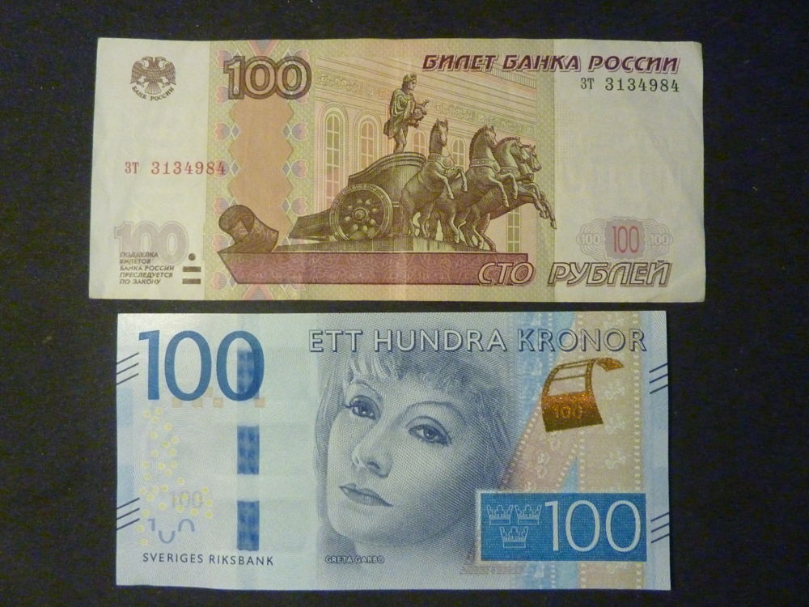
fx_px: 584
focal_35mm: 25
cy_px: 304
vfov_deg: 54.9
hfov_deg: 69.4
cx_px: 404
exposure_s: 1/20
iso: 800
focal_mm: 4.1
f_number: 3.3
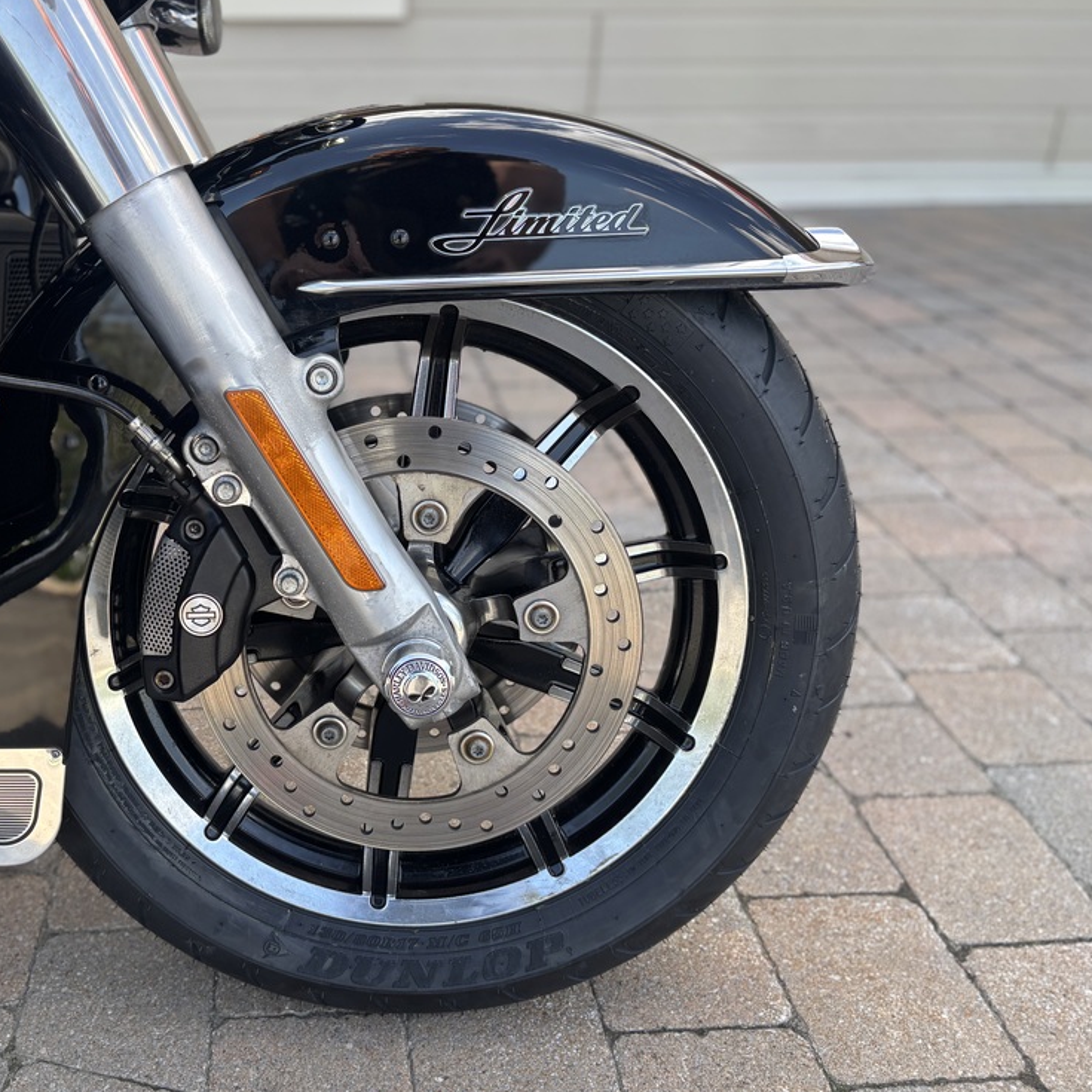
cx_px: 343
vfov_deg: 51.1
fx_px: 1142
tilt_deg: -24.7
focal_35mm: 32
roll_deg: +0.6
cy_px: 542
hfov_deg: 50.0
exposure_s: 1/294
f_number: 1.6
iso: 50
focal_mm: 5.96
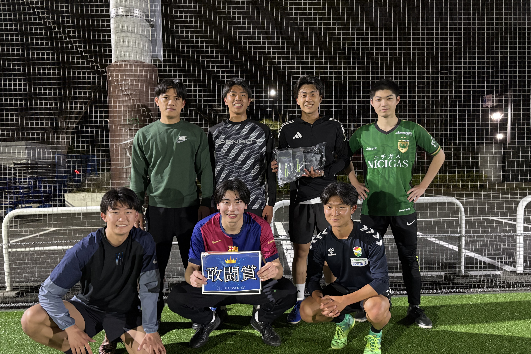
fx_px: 413
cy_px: 190
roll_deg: +2.1
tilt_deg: -4.0
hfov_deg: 65.5
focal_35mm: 28
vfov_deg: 46.4
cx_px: 270
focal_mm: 5.96
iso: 500
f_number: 1.6
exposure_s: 1/33
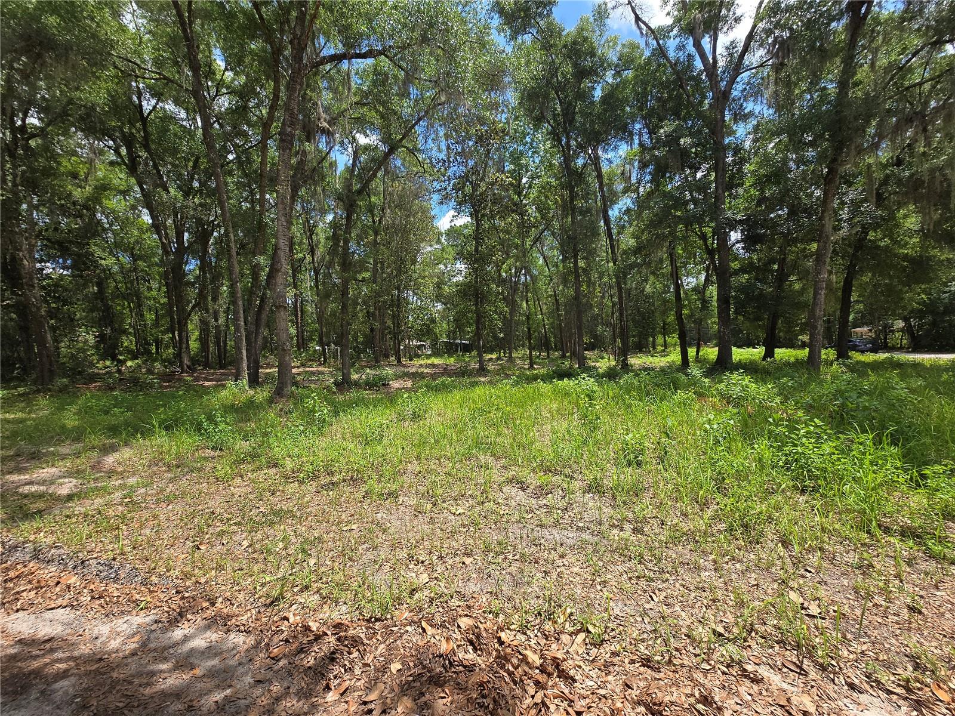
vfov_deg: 89.9
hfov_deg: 106.2
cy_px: 358
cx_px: 478
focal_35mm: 13
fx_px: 359
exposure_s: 1/670
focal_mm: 1.7
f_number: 2.2
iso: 25
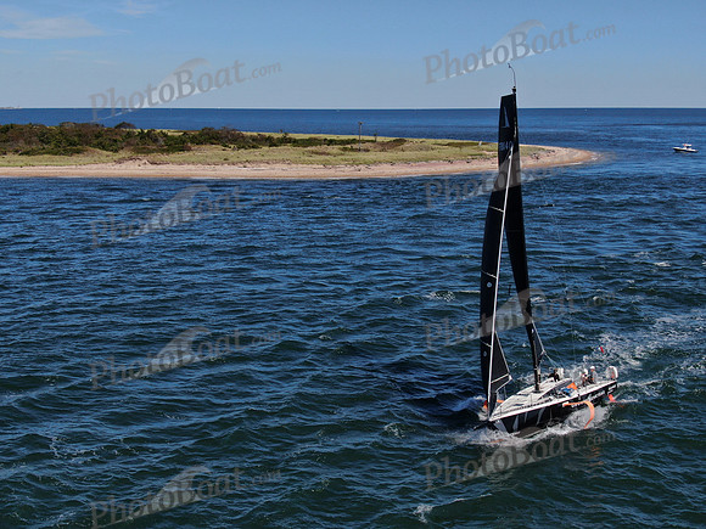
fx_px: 979
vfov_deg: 30.3
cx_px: 353
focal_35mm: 48
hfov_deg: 39.7
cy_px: 264
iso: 100
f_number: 3.8
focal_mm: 8.6
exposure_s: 1/1250
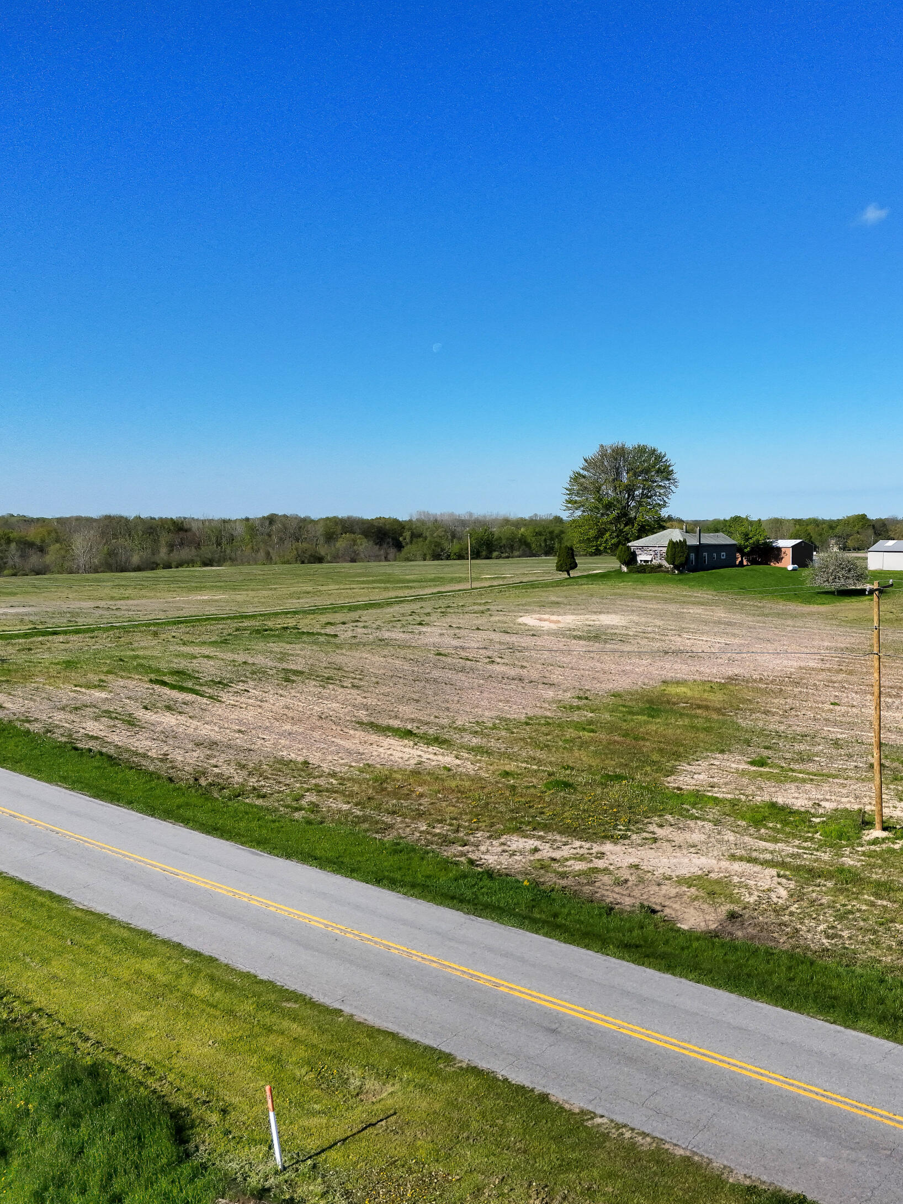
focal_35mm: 33
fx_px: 1148
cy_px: 612
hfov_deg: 41.8
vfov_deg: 55.4
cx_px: 665
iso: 120
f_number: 1.7
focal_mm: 6.72
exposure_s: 1/4000
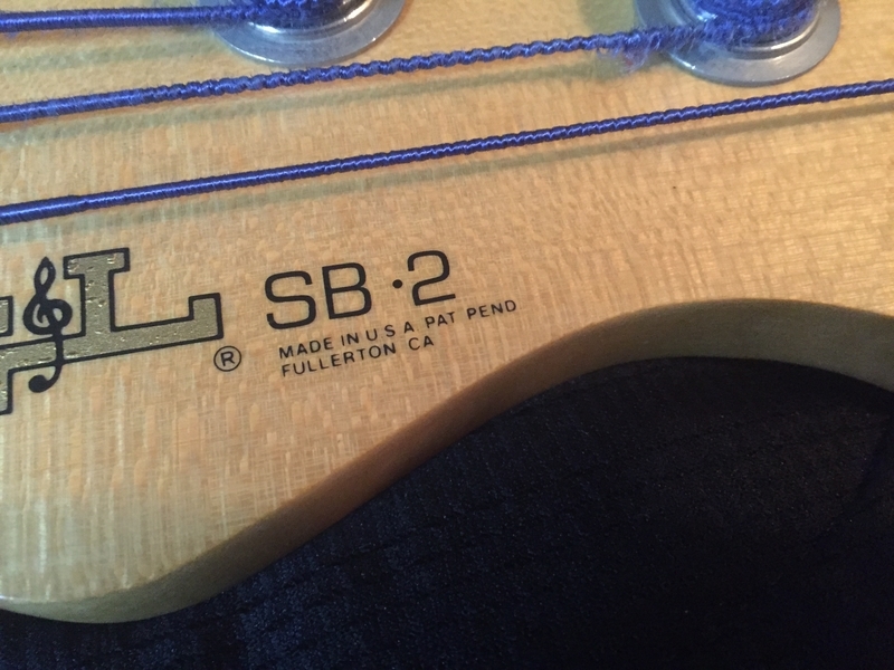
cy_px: 335
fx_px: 749
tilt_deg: -69.1
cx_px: 447
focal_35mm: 29
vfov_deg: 48.2
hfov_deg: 61.7
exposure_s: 1/17
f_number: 2.2
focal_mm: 4.15
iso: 800
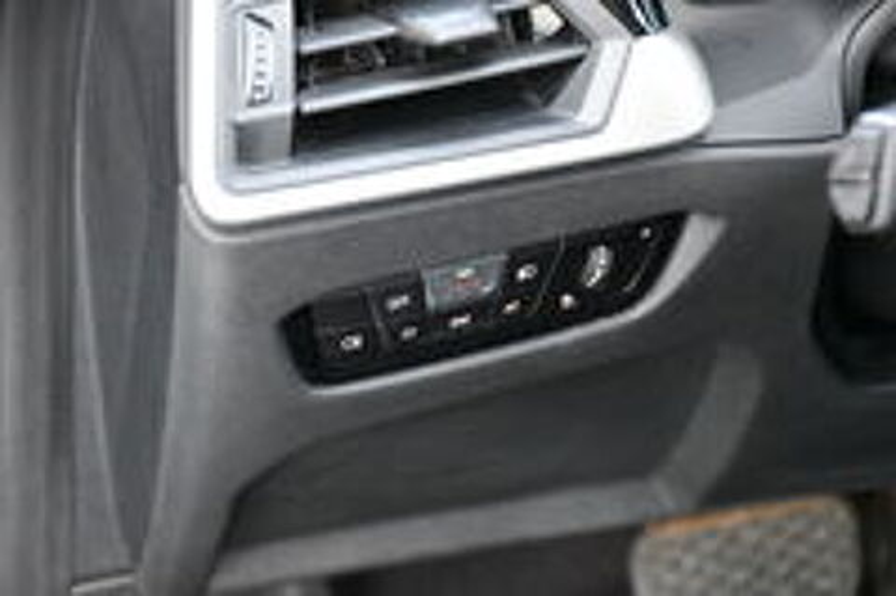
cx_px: 448
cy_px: 298
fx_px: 3357
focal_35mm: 135
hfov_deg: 15.2
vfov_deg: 10.1
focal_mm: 90
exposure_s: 1/125
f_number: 5.3
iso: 5600
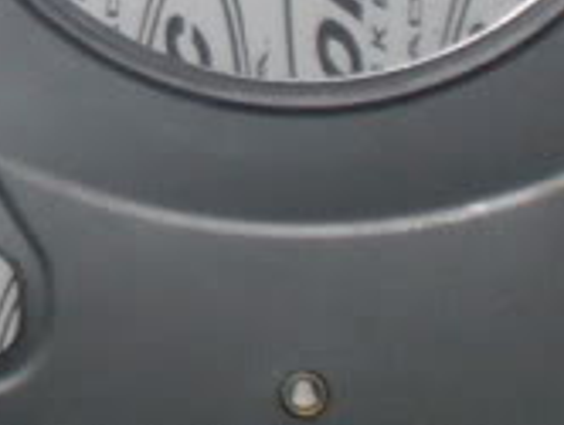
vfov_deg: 6.2
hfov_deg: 7.9
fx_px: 3818
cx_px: -734
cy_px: -473
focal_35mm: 234
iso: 100
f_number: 3.1
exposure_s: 1/60
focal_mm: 6.3
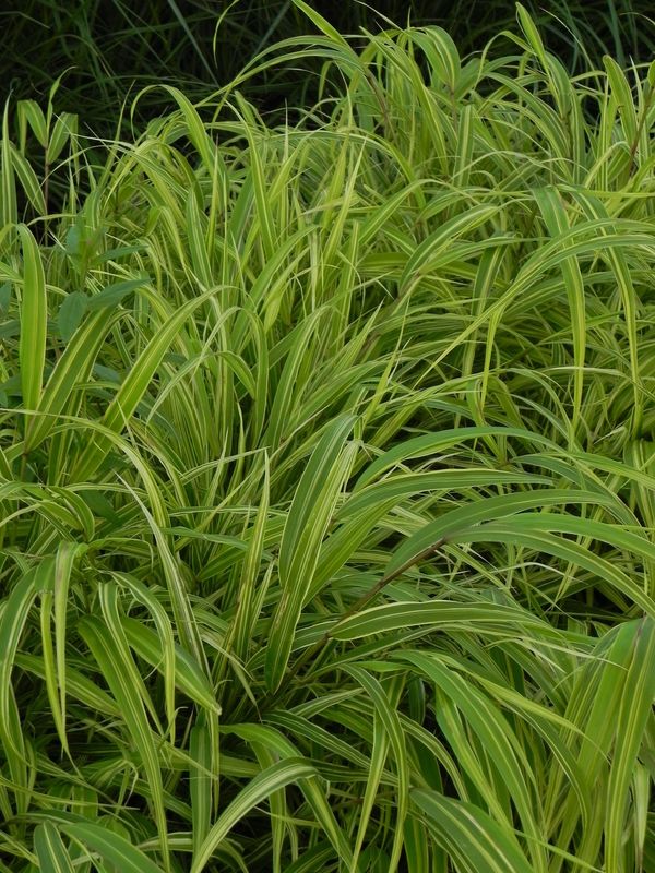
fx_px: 2144
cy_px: 436
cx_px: 328
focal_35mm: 85
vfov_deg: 23.0
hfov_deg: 17.4
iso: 160
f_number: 4.5
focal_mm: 15.1
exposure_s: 1/30
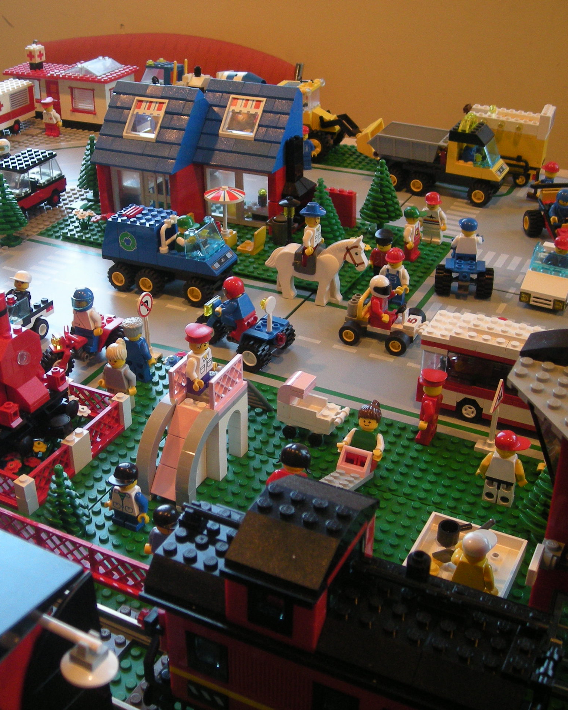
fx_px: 967
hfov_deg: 32.5
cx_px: 187
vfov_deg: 40.3
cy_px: 353
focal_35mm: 46
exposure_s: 1/8
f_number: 2.8
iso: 151
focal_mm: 5.7
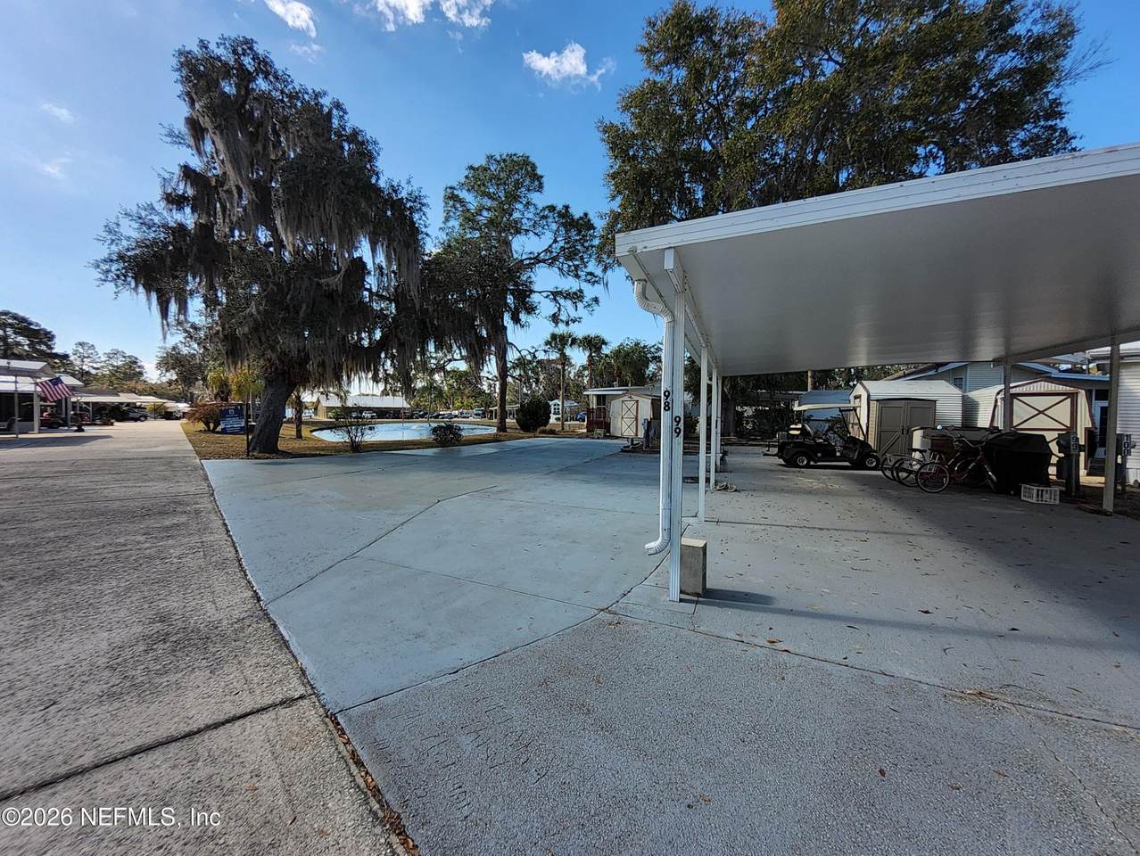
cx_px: 570
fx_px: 428
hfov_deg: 106.1
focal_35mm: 13
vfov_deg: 90.0
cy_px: 428
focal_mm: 1.13
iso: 32
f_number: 2.2
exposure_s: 1/836
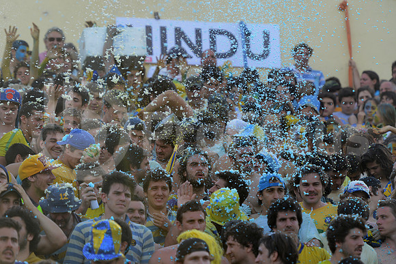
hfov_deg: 9.8
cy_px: 132
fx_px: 2310
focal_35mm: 210
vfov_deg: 6.5
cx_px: 198
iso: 500
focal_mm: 210
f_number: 4
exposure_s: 1/640
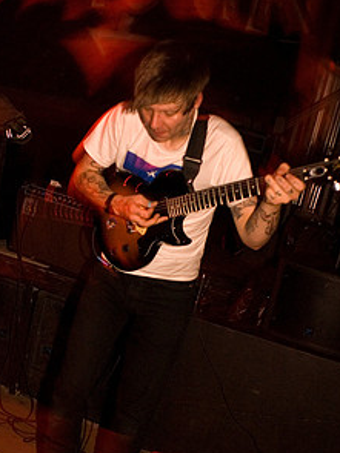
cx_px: 135
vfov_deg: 42.6
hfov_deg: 32.7
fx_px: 577
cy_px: 290
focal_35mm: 44
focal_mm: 20
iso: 1600
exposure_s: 1/20
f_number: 2.8
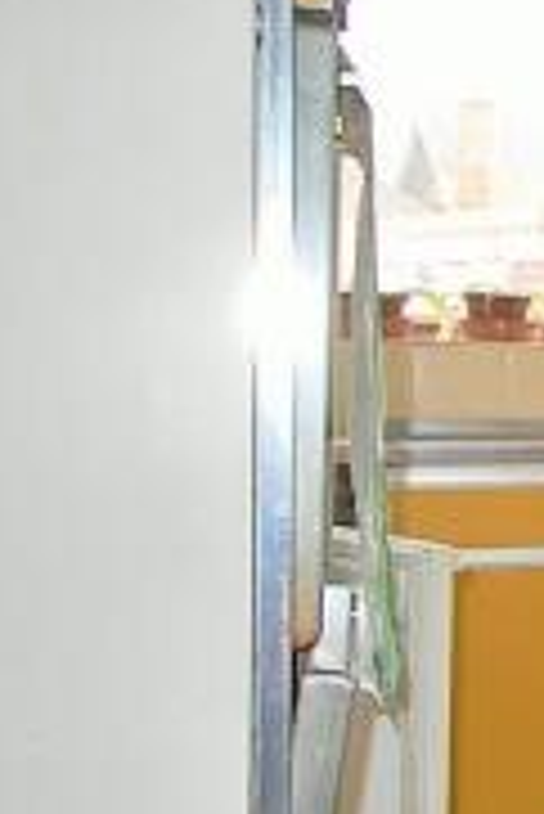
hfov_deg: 12.5
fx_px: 1719
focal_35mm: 76
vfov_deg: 26.6
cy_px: 409
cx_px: 1430
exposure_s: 1/60
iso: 400
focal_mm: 14
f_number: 4.8
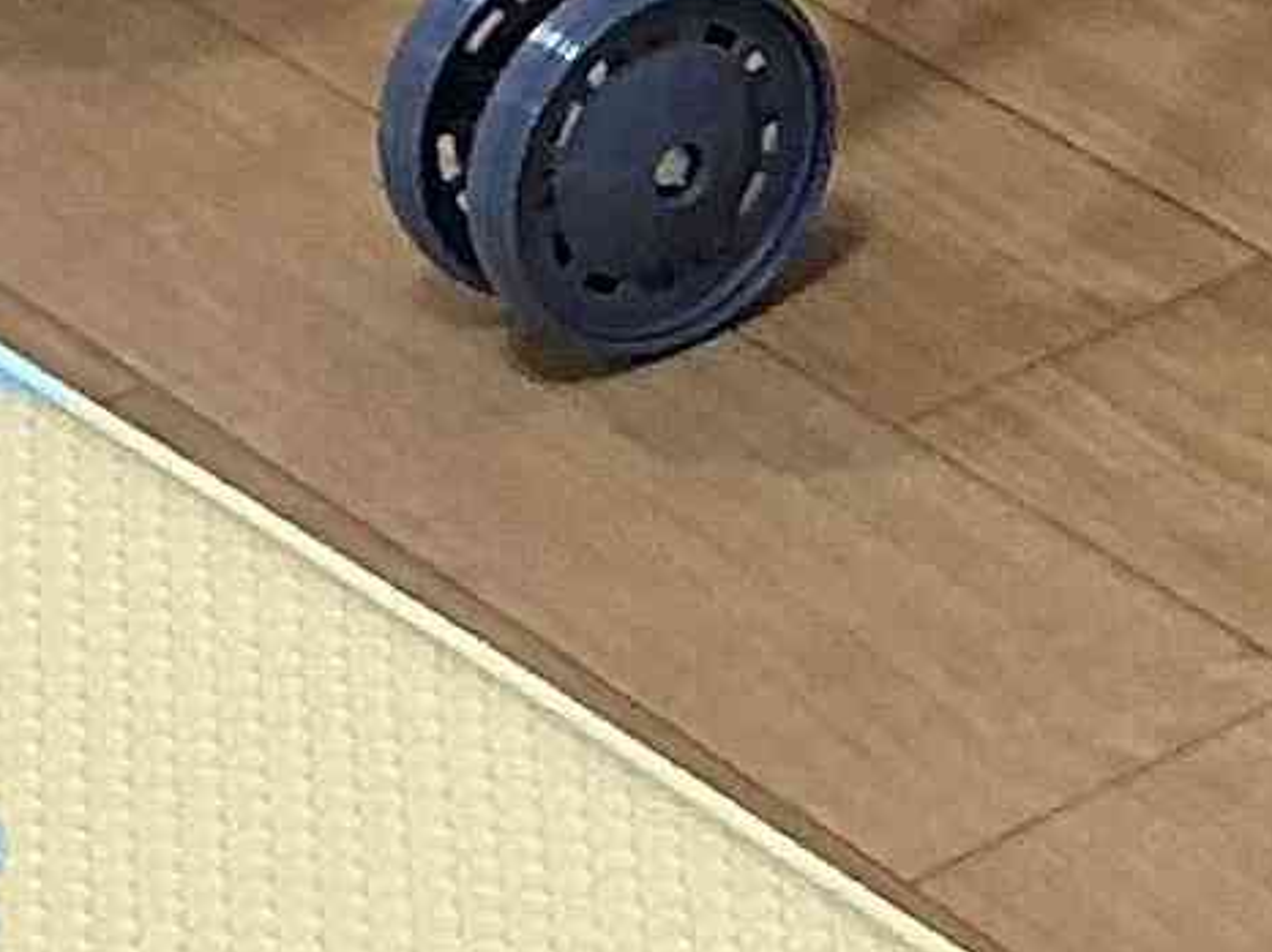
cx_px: 2326
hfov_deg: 9.9
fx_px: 6941
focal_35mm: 189
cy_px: -697
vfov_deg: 7.6
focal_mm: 3
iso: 50
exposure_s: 1/60
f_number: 1.8
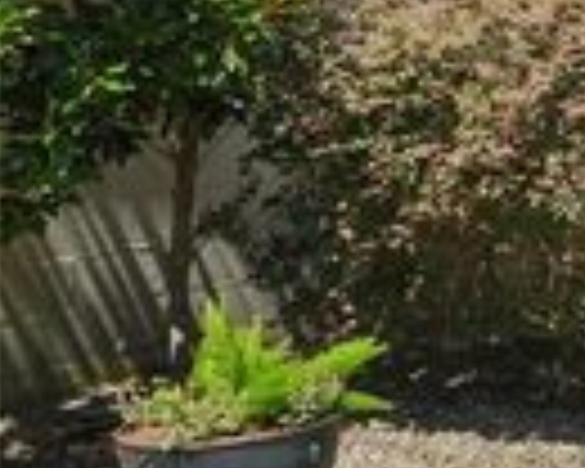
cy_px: -142
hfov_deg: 14.6
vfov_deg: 13.3
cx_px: 1120
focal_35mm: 112
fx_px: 1939
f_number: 13
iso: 400
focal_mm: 31
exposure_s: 1/400
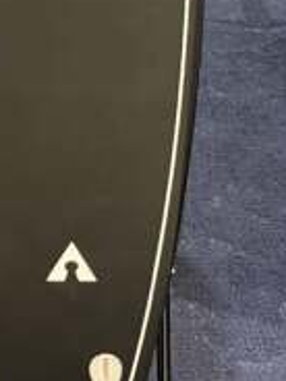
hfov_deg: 12.9
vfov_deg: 16.6
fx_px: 1245
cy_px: -97
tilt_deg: -25.6
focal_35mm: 113
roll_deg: +0.9
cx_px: -29
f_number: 1.6
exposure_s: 1/60
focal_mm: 5.1
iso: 160
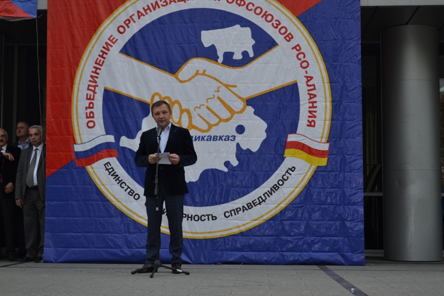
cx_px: 222
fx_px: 814
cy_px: 148
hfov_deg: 30.5
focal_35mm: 66
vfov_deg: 20.6
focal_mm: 44
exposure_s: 1/160
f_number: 6.3
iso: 100
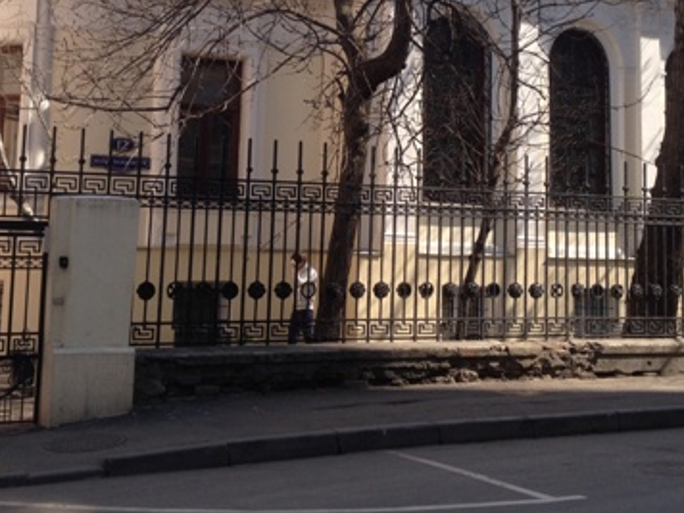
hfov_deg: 30.7
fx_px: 1245
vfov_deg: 22.9
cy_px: 100
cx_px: 329
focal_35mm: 63
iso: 50
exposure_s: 1/935
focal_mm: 4.28
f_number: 2.4
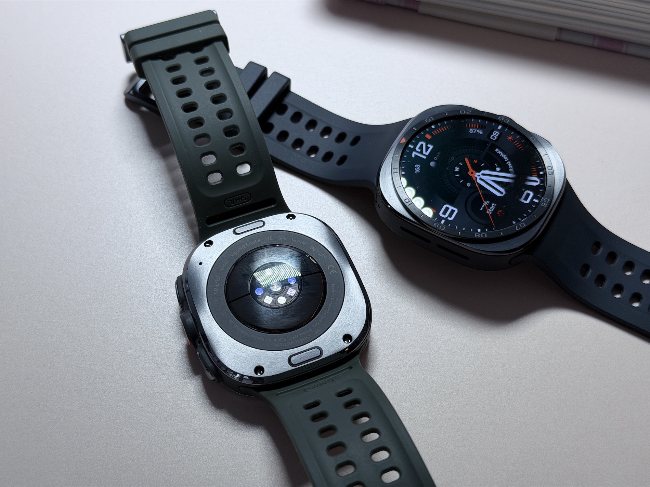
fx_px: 901
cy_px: 244
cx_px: 325
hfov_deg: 39.7
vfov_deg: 30.3
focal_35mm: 48
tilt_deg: -58.1
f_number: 1.78
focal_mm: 6.76
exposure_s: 1/249
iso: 64
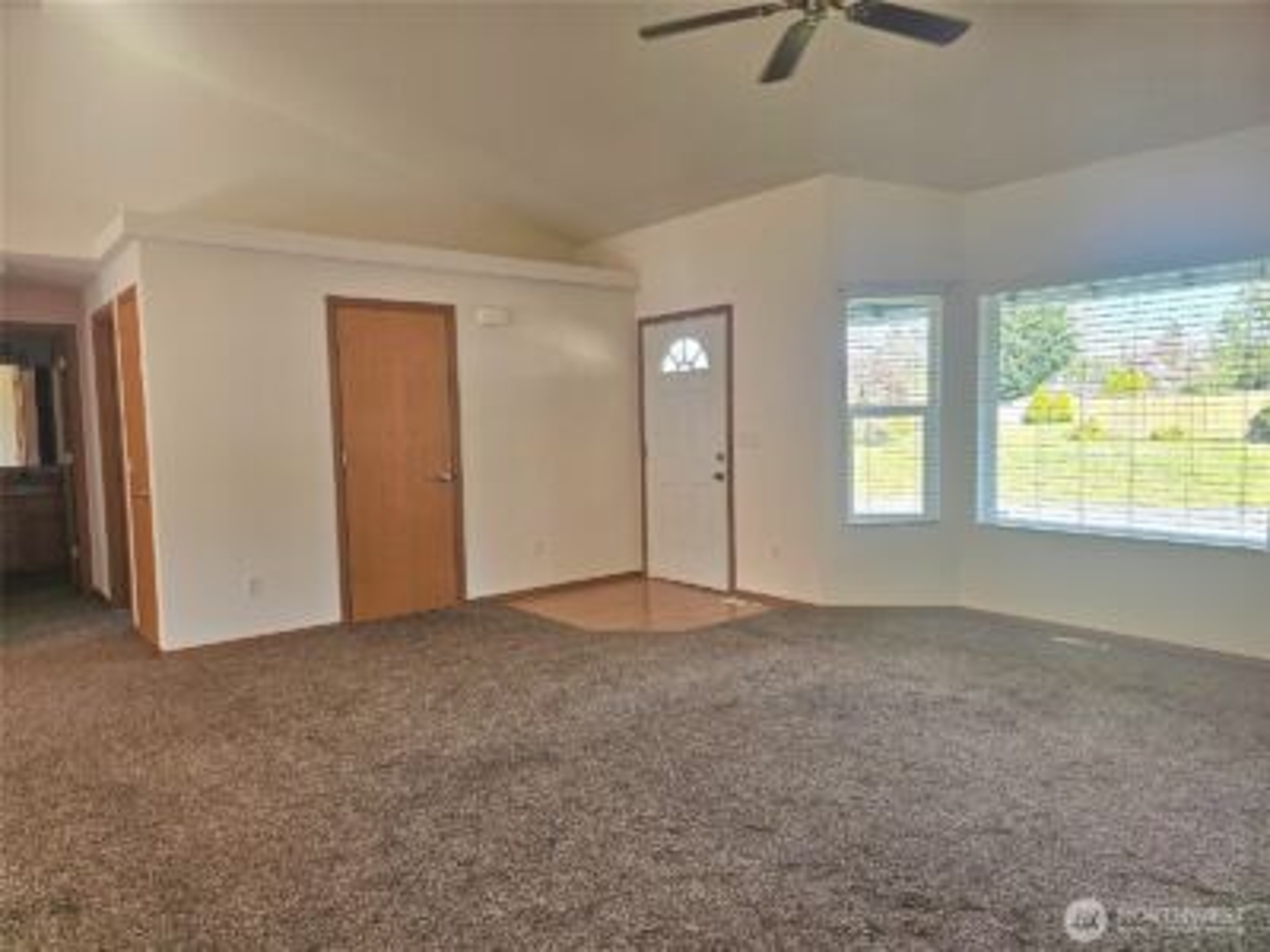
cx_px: 635
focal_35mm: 23
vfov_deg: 58.9
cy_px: 476
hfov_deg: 73.9
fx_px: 844
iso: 100
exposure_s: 1/182
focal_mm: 6.3
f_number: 1.7
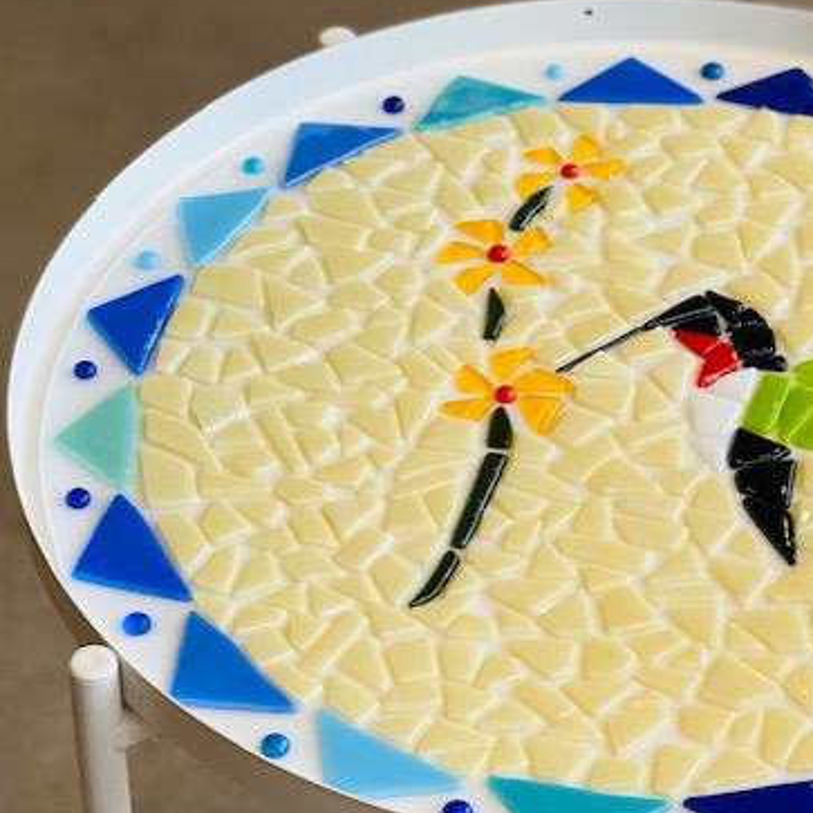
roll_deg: -2.3
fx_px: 3189
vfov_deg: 14.5
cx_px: 681
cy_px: 473
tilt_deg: -43.1
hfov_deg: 14.4
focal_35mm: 120
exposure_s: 1/120
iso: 64
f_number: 2.8
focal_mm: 9
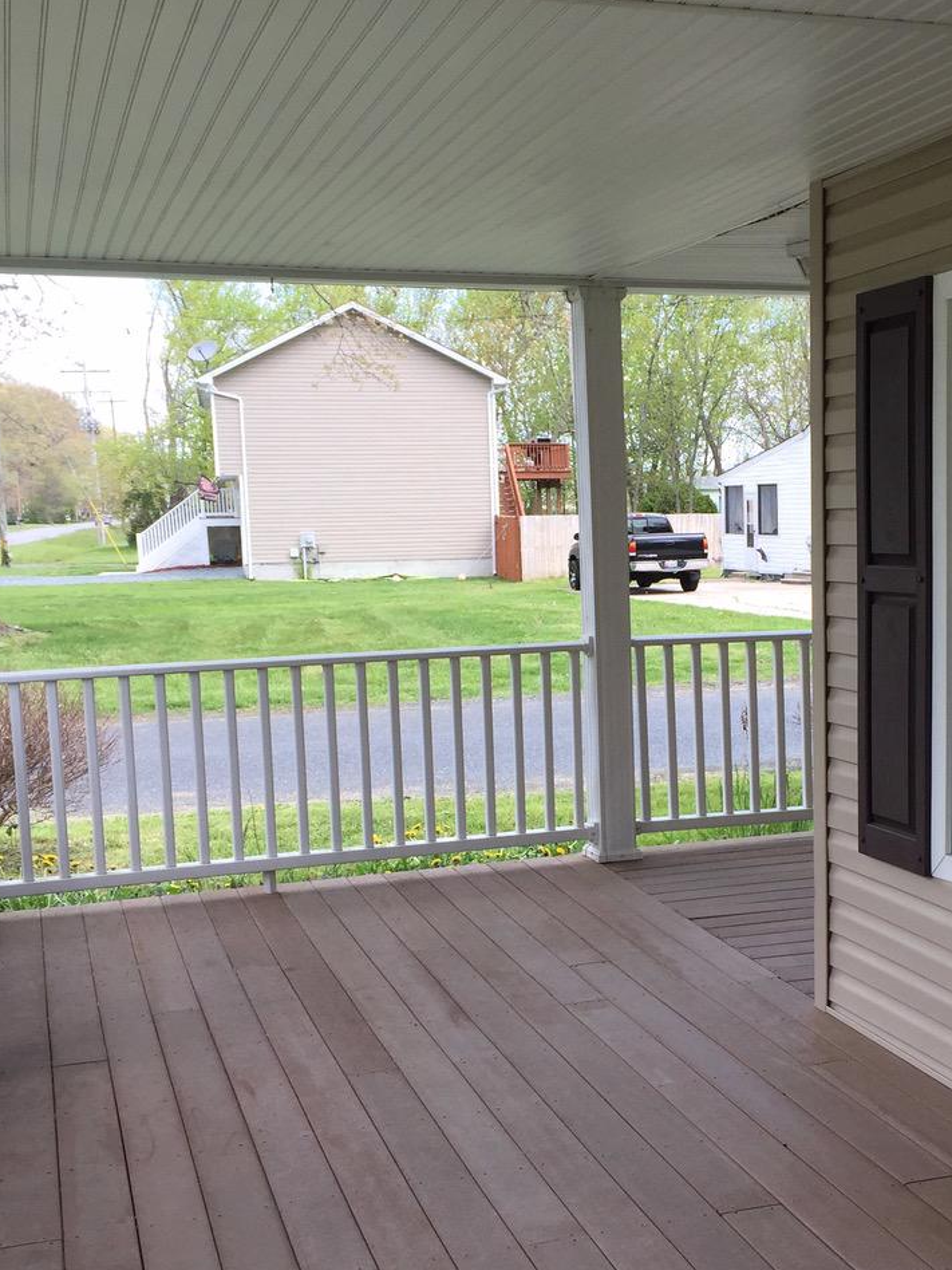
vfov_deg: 40.2
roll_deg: +1.1
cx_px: 686
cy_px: 766
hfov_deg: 30.5
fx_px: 1723
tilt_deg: -7.0
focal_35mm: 47
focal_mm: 4.15
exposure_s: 1/460
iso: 32
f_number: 2.2
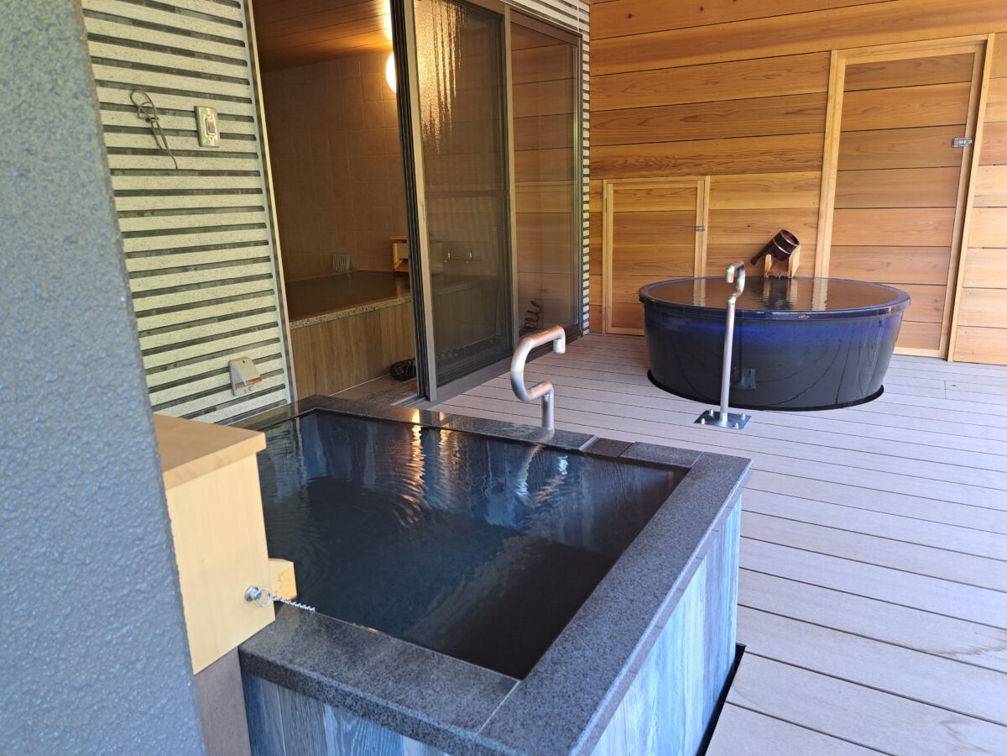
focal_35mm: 24
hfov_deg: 71.6
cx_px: 504
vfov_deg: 56.8
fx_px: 698
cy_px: 378
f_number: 1.8
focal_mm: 5.23
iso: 80
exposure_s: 1/60
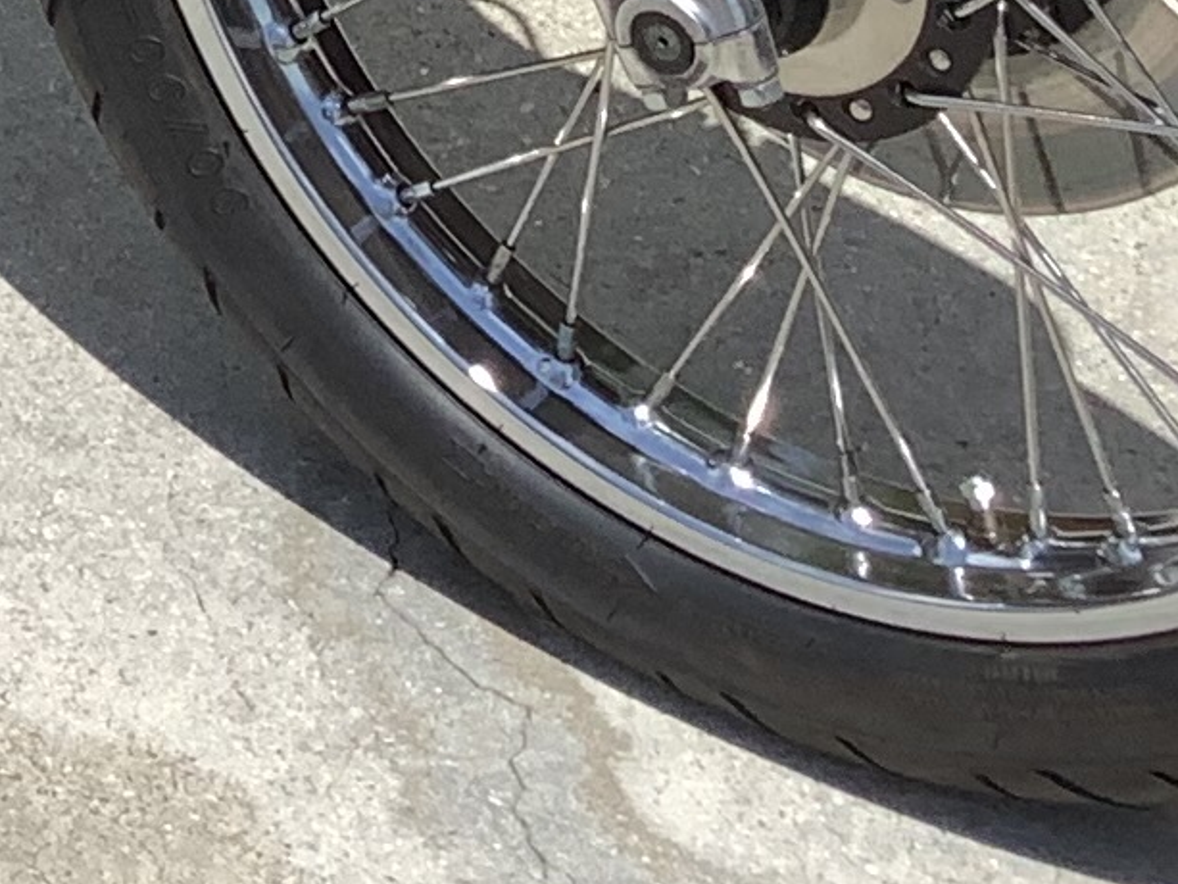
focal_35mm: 165
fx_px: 5616
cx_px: -880
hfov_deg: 11.2
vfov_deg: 8.3
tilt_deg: -22.6
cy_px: -1232
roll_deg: -2.3
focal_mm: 3.3
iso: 25
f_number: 2.4
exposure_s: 1/1773
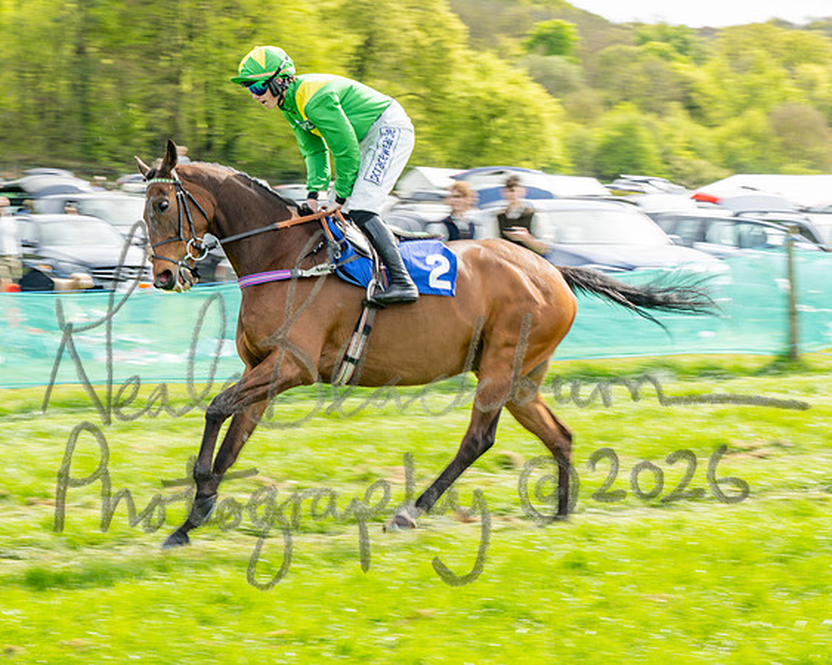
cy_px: 348
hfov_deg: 18.6
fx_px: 2541
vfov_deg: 14.9
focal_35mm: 103
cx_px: 337
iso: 100
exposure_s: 1/160
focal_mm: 70
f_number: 9
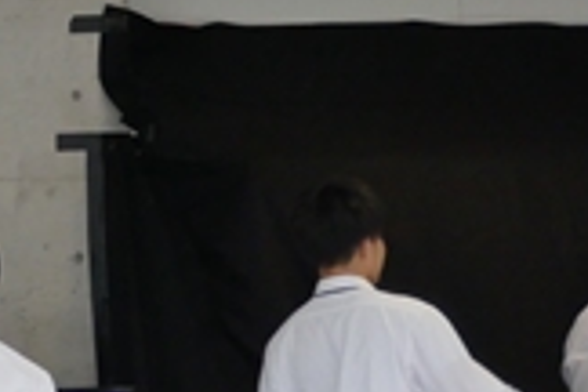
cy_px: 250
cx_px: -468
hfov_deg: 8.6
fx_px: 3740
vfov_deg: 6.0
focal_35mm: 229
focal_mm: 21
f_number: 4.3
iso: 1000
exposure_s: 1/80
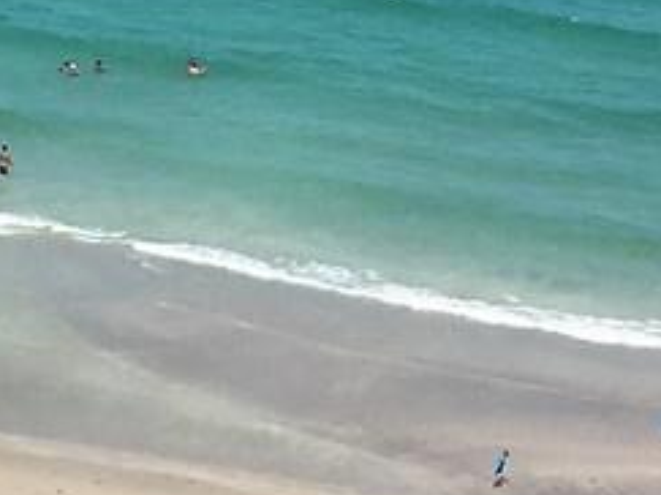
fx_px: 3645
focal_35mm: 191
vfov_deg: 7.6
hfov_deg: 10.1
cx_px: -248
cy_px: -362
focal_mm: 4.15
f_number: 2.2
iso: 32
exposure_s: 1/2083
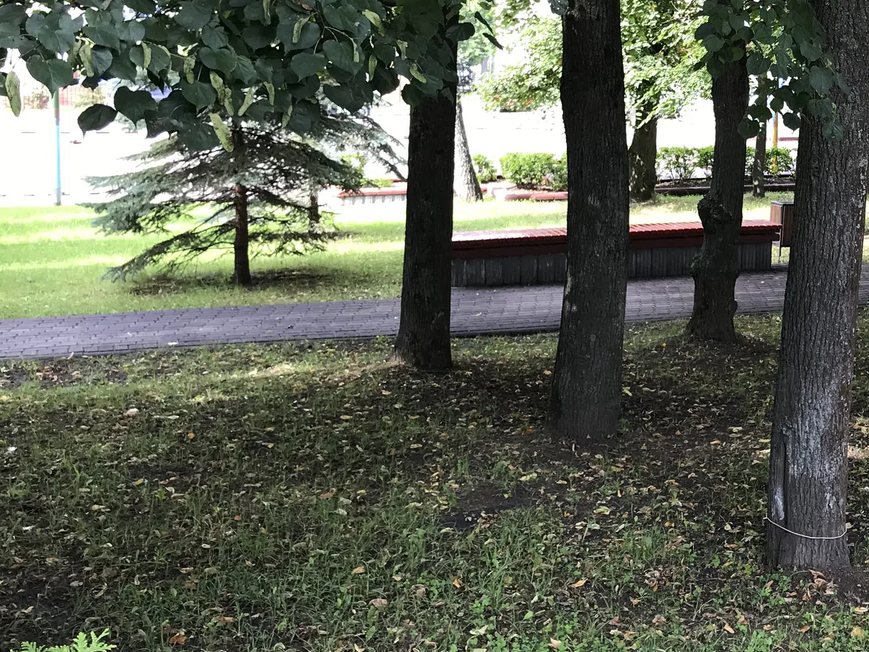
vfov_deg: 27.0
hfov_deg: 33.9
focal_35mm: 53
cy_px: 139
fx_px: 1331
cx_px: 805
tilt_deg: -4.9
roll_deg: -0.5
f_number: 1.8
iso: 20
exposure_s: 1/90
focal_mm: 3.99
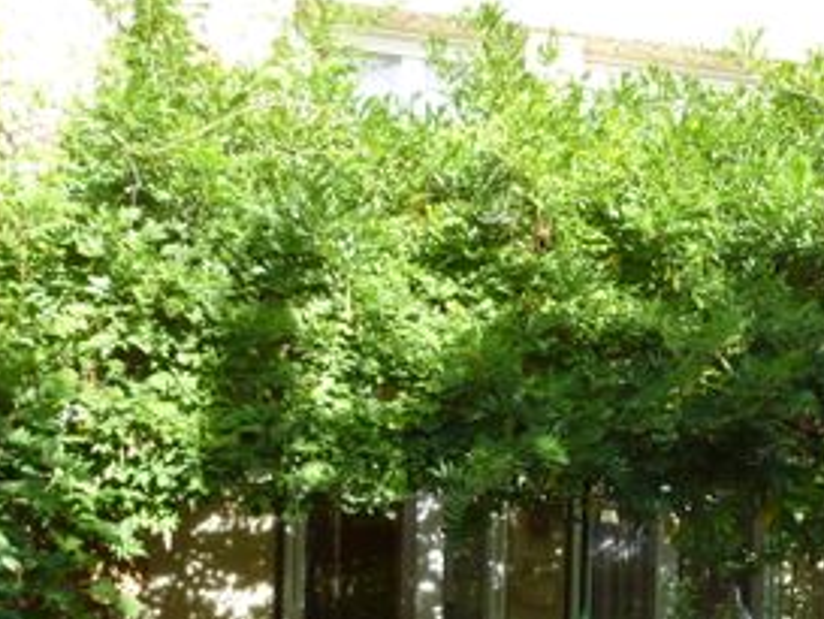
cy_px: 643
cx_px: 752
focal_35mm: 55
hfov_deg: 33.0
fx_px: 1310
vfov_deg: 25.1
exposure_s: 1/125
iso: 100
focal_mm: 4.5
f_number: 3.1
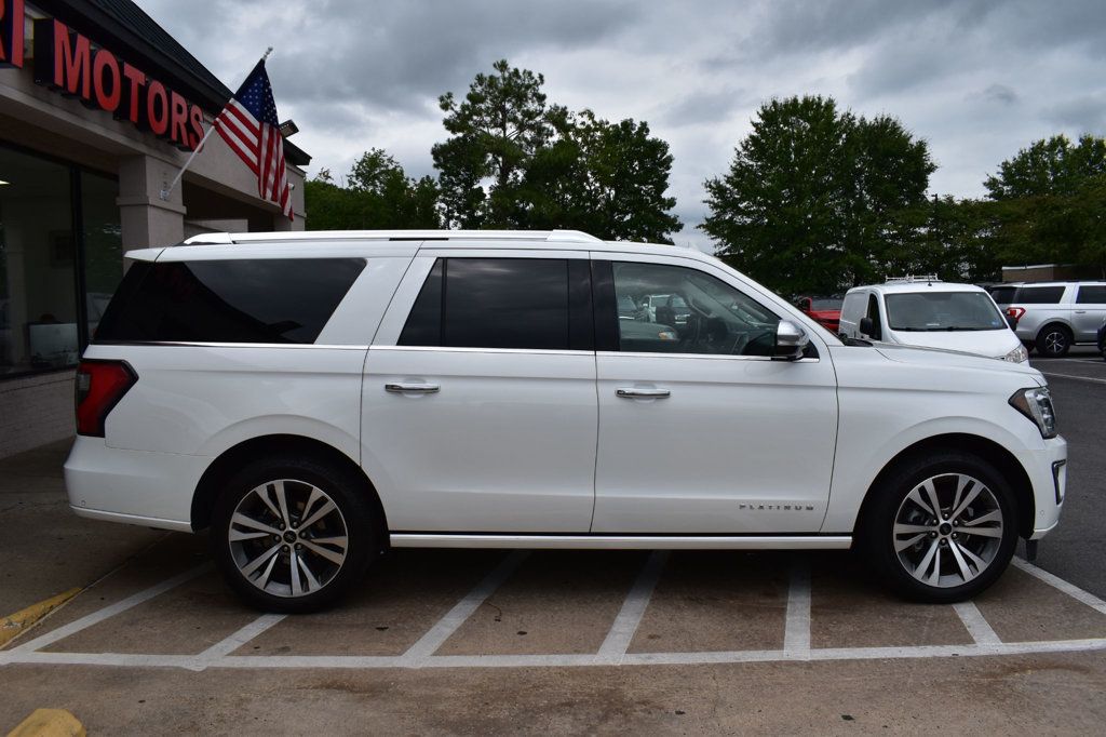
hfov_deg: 67.4
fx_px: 829
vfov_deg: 47.9
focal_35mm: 27
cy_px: 368
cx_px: 553
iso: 360
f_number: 11
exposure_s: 1/500
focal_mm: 18
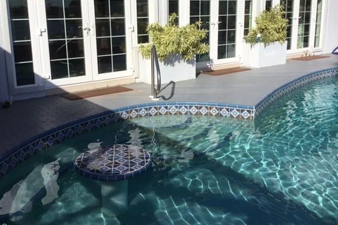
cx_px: 161
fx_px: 357
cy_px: 84
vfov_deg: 34.9
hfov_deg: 50.7
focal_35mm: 38
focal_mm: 3.3
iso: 25
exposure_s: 1/2915
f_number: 2.4
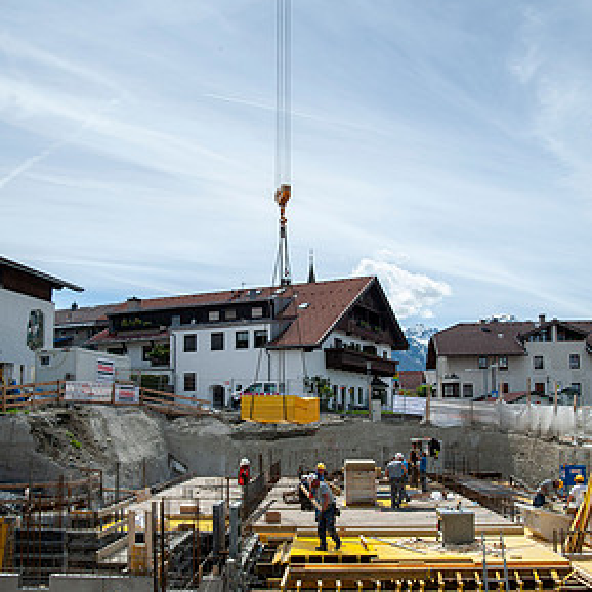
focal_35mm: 37
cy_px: 338
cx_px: 290
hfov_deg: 44.9
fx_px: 716
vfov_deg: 44.8
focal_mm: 28
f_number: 8
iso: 200
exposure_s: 1/1000
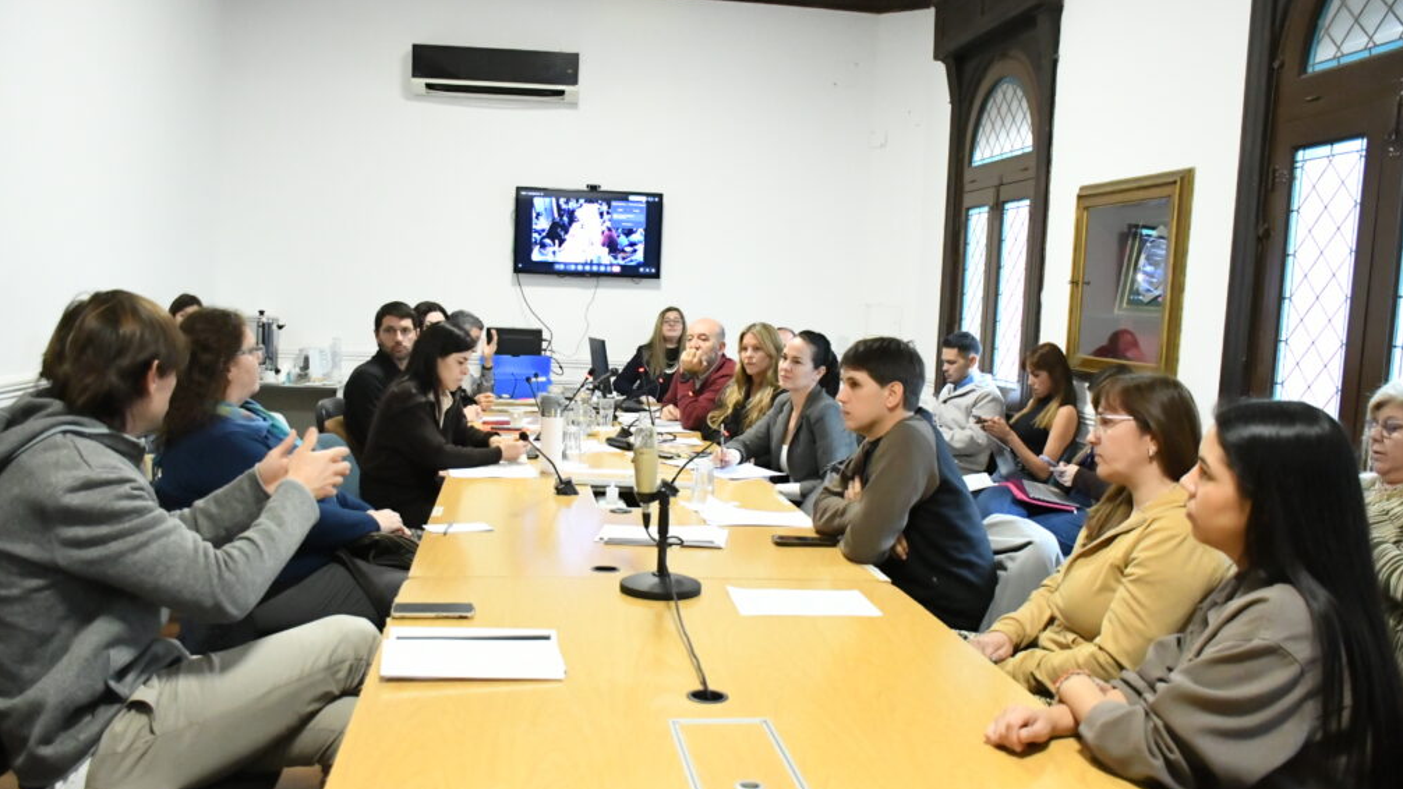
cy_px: 416
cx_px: 711
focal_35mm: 32
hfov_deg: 61.0
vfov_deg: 36.7
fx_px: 1191
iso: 12800
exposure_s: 1/250
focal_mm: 20
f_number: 4
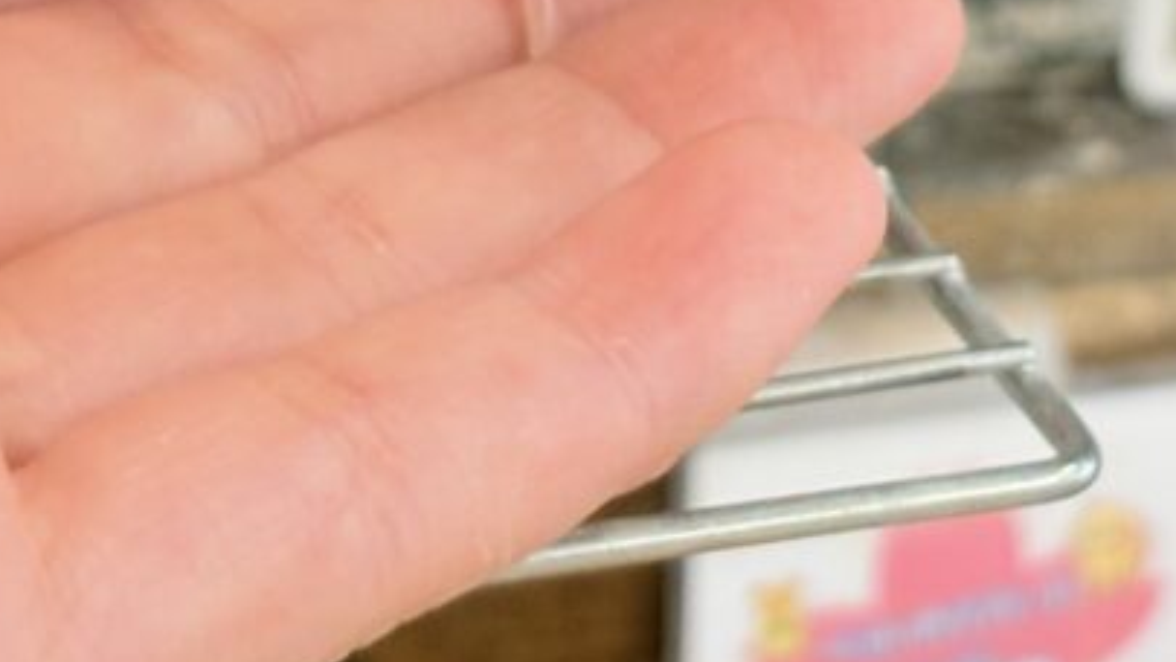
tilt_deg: -20.3
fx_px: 5240
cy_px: -572
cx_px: 488
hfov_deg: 12.8
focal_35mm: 168
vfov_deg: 7.0
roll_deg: -3.1
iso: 64
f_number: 1.6
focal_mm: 5.96
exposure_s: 1/50
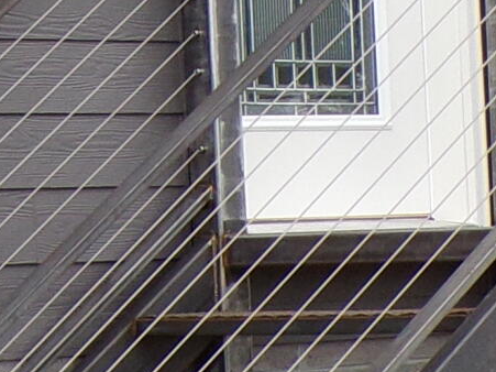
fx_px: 3524
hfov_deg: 8.0
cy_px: -76
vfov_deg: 6.0
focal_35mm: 246
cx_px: -117
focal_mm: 6.6
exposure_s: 1/200
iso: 80
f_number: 4.9
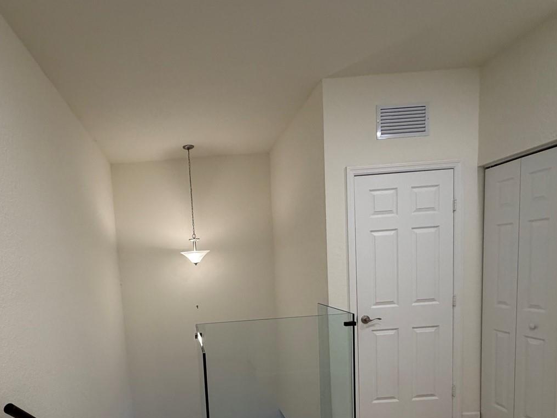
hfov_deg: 74.2
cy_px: 302
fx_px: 354
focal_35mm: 22
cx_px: 189
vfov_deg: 58.6
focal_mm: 2.22
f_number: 2.2
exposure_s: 1/120
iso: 250
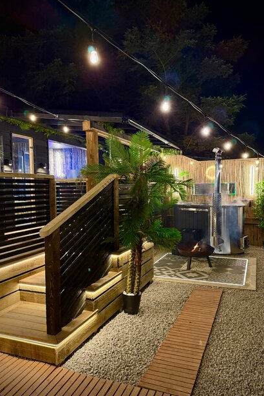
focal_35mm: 26
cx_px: 150
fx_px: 286
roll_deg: +1.9
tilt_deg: -2.8
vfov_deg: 69.4
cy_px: 204
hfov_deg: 49.5
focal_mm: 6.76
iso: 640
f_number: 1.78
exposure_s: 1/33
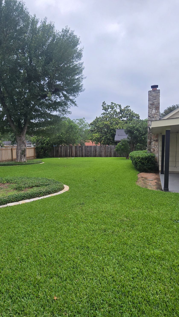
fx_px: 160
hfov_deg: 58.3
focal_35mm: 19
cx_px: 94
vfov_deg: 89.6
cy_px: 159
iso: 50
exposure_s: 1/2140
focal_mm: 2.2
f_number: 2.2
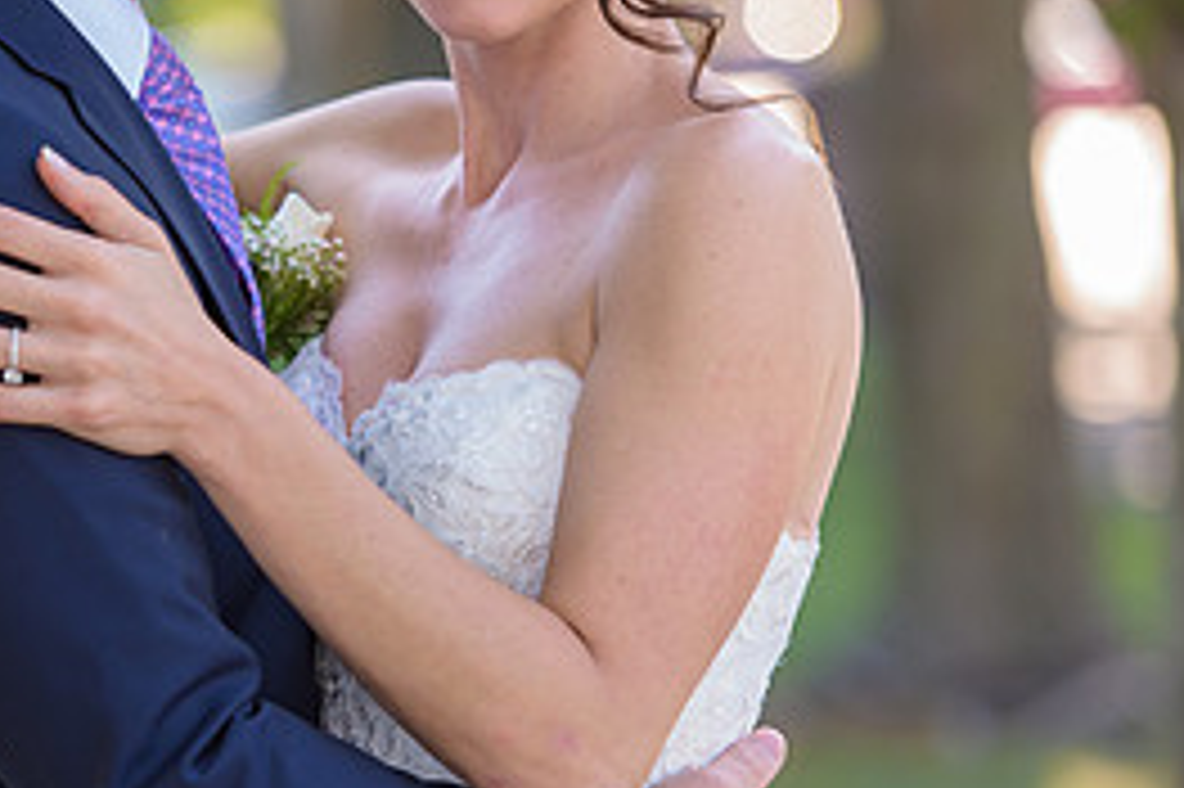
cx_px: 135
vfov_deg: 4.4
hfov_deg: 6.7
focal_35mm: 309
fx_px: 10156
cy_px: 205
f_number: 3.2
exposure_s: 1/200
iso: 200
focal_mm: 140
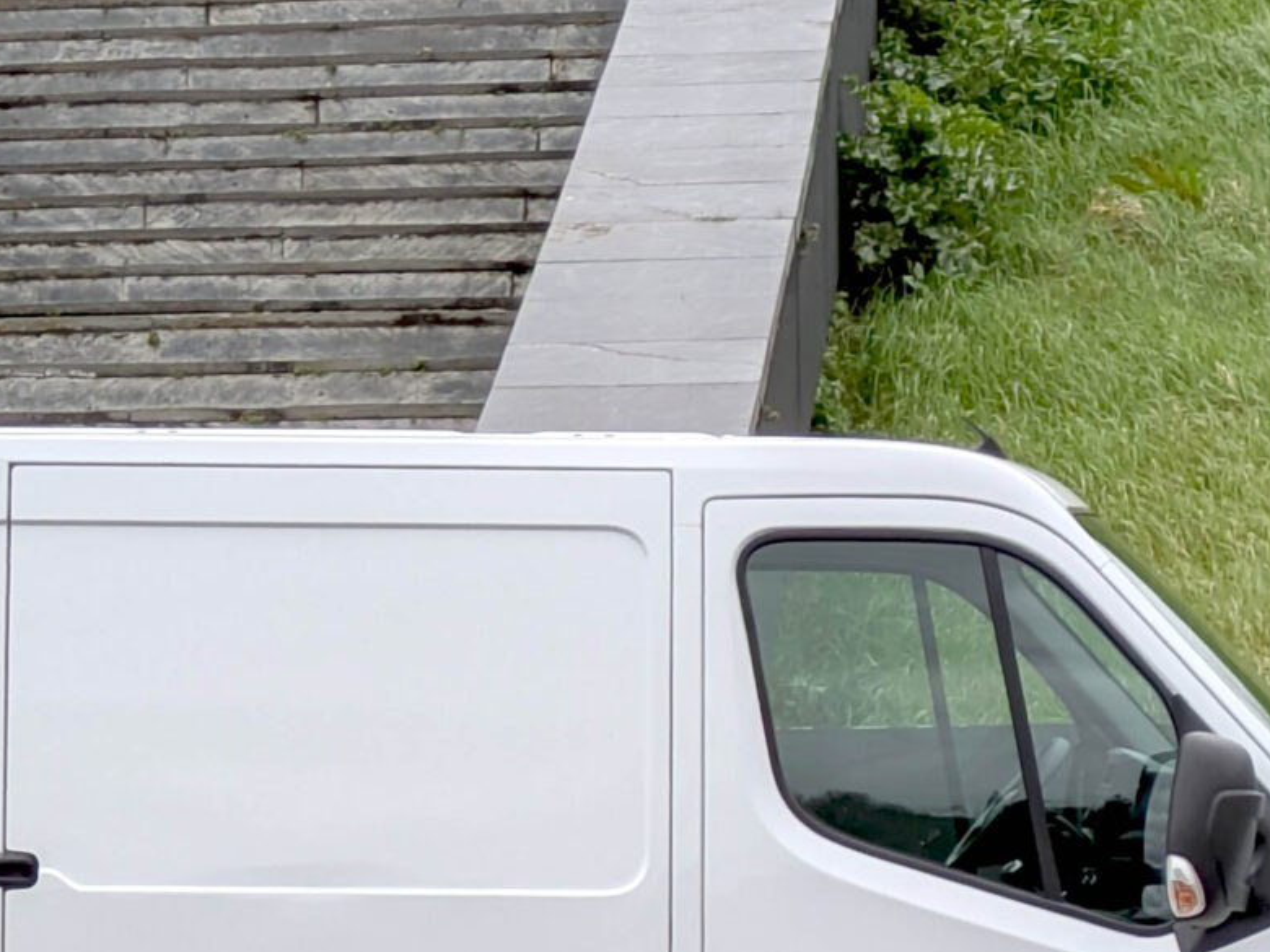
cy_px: 1028
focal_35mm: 63
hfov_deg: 30.6
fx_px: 2311
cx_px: 477
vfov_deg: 22.1
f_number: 1.8
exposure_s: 1/3200
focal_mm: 6.86
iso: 80
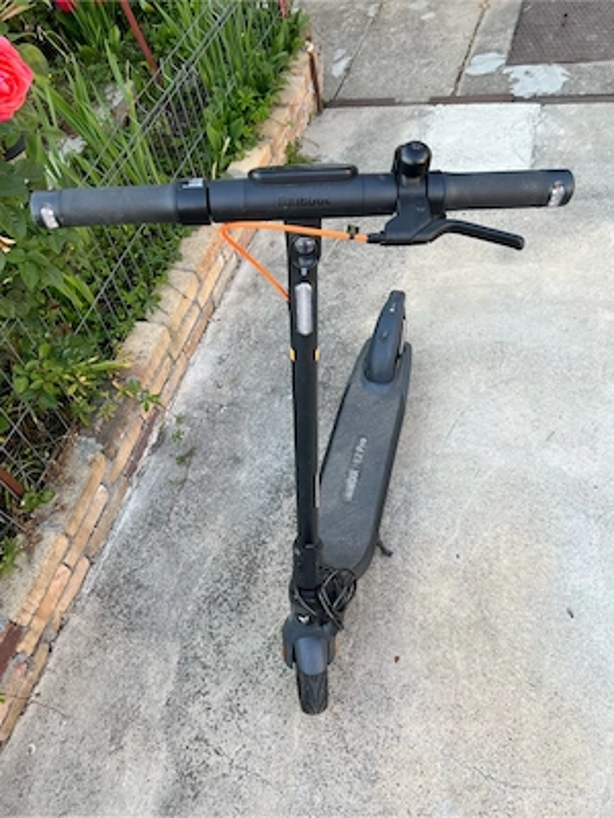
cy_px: 409
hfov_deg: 53.1
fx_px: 615
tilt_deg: -51.6
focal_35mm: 26
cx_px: 307
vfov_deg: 67.3
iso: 32
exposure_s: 1/151
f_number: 1.5
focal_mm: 5.7
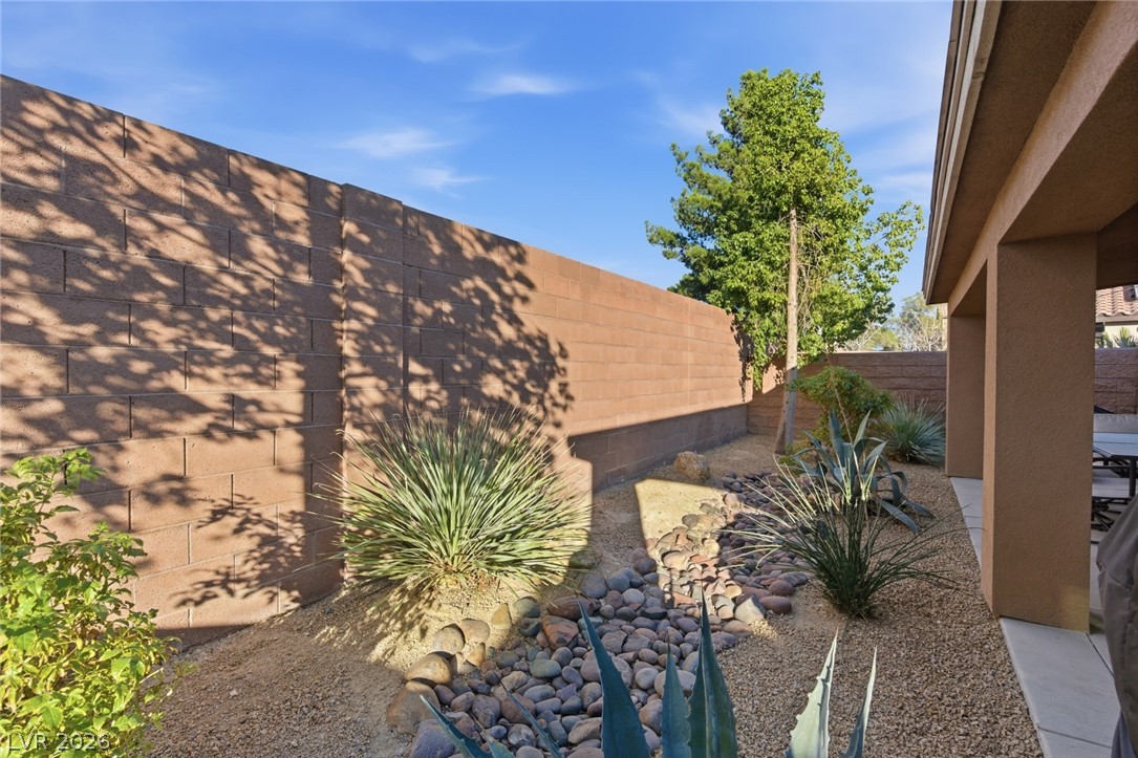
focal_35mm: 16
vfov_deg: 73.7
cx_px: 569
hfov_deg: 96.7
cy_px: 379
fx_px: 506
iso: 800
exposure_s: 1/2500
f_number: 9
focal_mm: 16
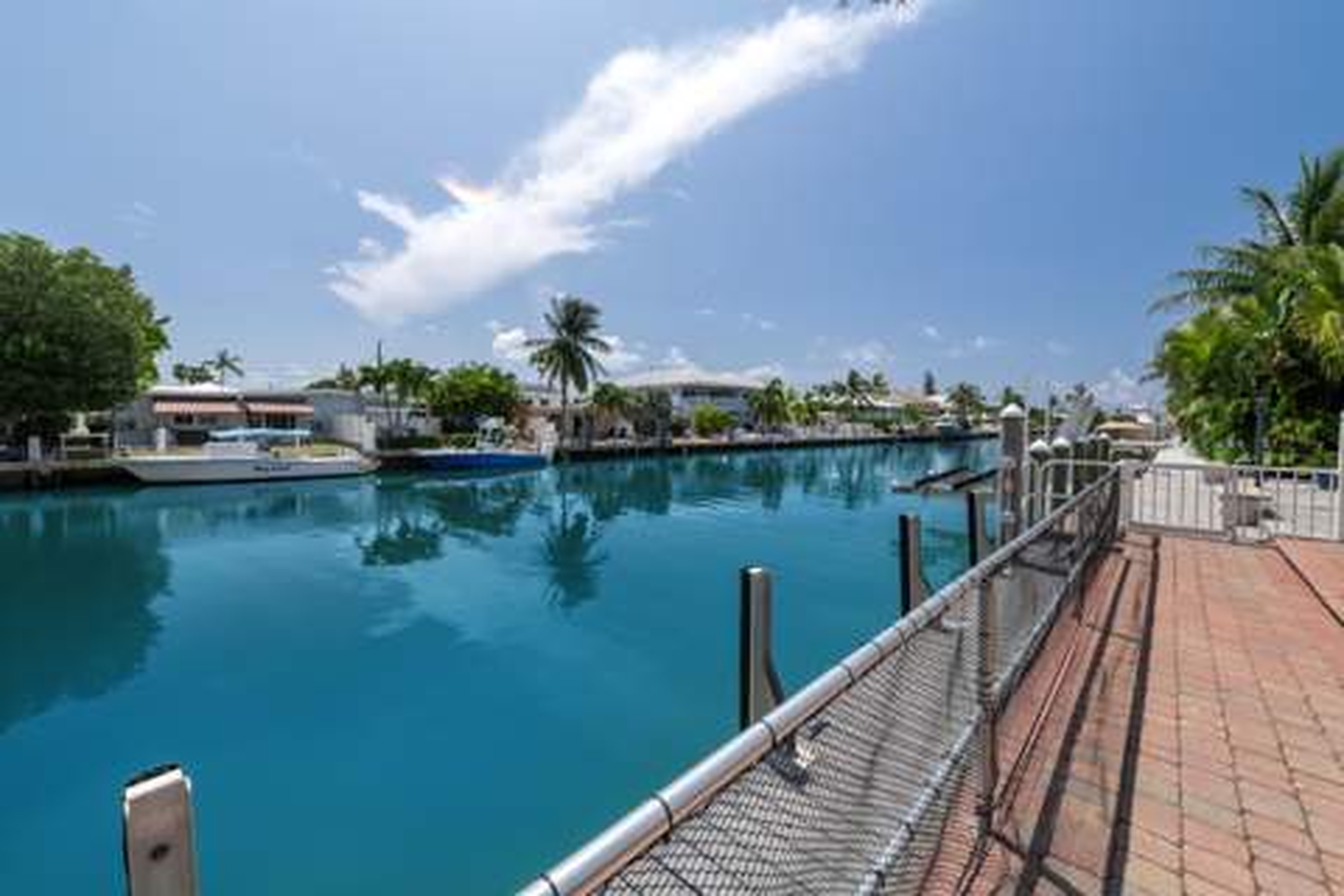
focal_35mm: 14
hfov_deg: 104.3
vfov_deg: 81.2
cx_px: 672
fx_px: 523
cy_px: 448
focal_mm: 14
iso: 320
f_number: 9
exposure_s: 1/500
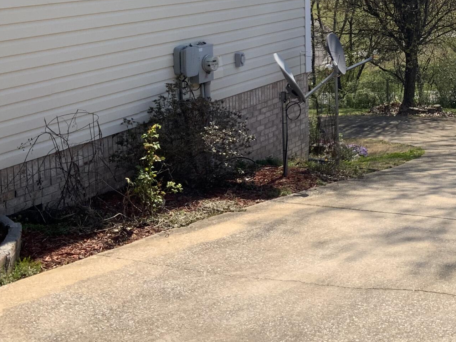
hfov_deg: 27.6
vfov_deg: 21.1
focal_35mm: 68
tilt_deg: -5.7
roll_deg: +0.2
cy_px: 27
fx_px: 896
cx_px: 401
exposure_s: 1/1534
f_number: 1.8
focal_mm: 3
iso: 16
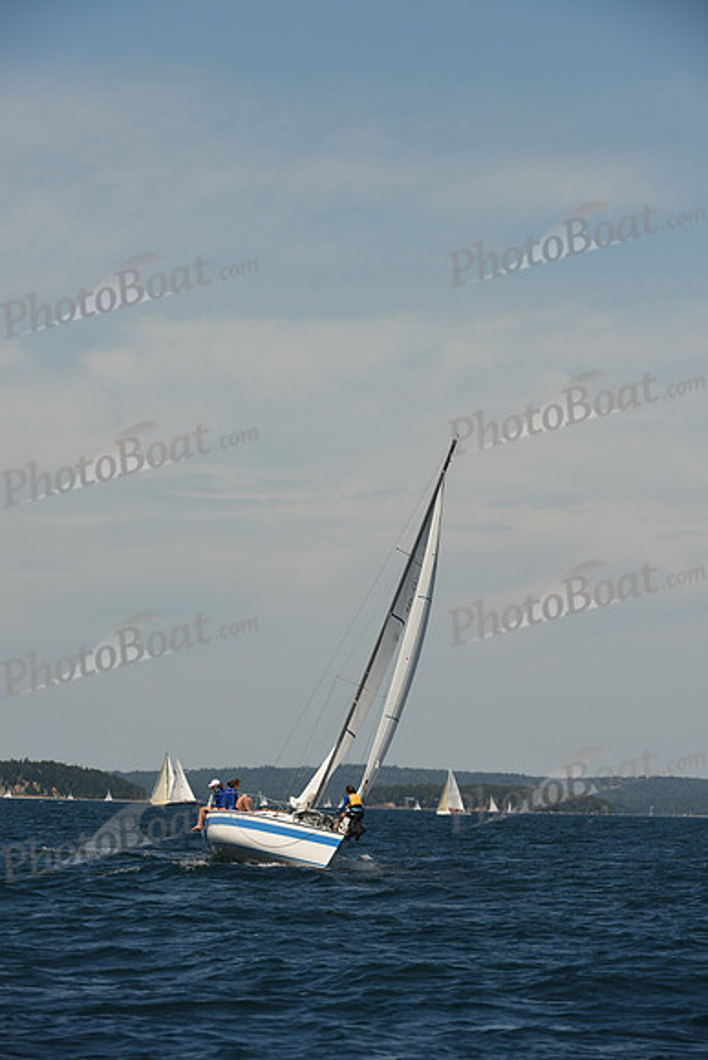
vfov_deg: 10.3
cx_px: 354
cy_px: 530
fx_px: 5896
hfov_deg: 6.9
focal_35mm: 200
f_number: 7.1
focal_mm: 200
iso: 250
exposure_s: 1/1000
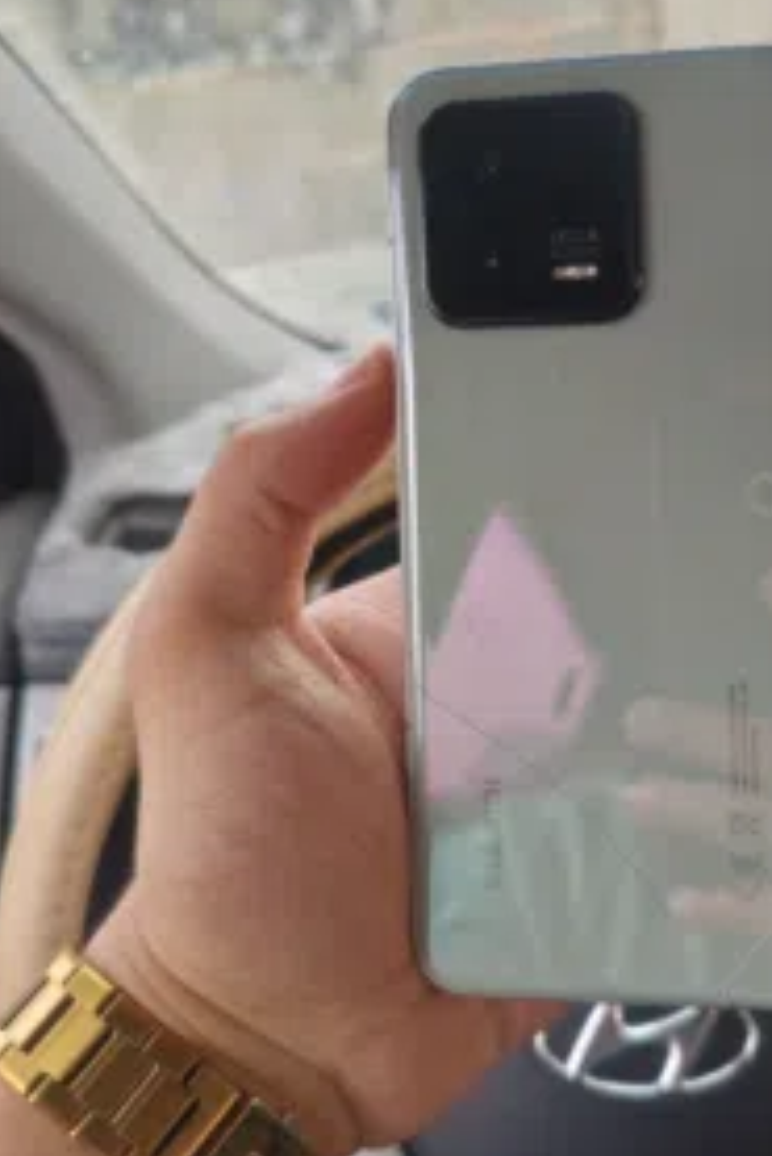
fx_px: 1253
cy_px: 534
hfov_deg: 33.3
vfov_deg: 49.5
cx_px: 609
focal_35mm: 39
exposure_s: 1/100
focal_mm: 4.94
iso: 125
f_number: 1.59
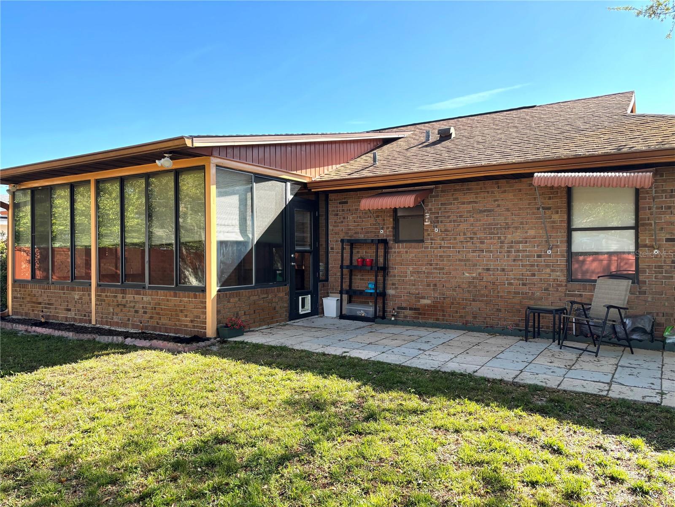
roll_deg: -0.4
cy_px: 254
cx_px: 338
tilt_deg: +0.1
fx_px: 507
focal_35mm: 26
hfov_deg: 67.3
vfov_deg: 53.1
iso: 50
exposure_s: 1/1139
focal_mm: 5.96
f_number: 1.6
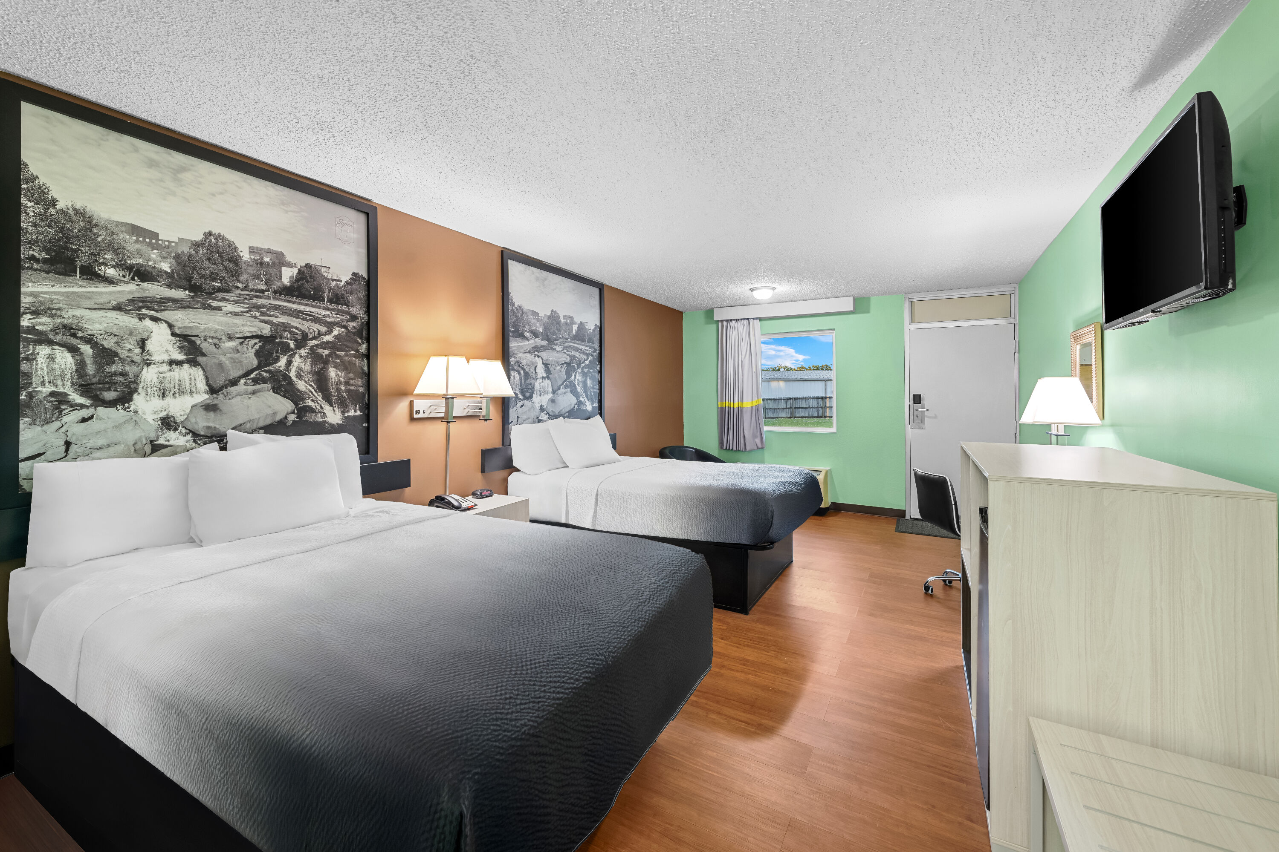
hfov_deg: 104.3
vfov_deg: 81.2
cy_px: 426
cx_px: 640
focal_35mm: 14
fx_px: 497
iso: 400
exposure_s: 1.3
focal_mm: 14
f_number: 8
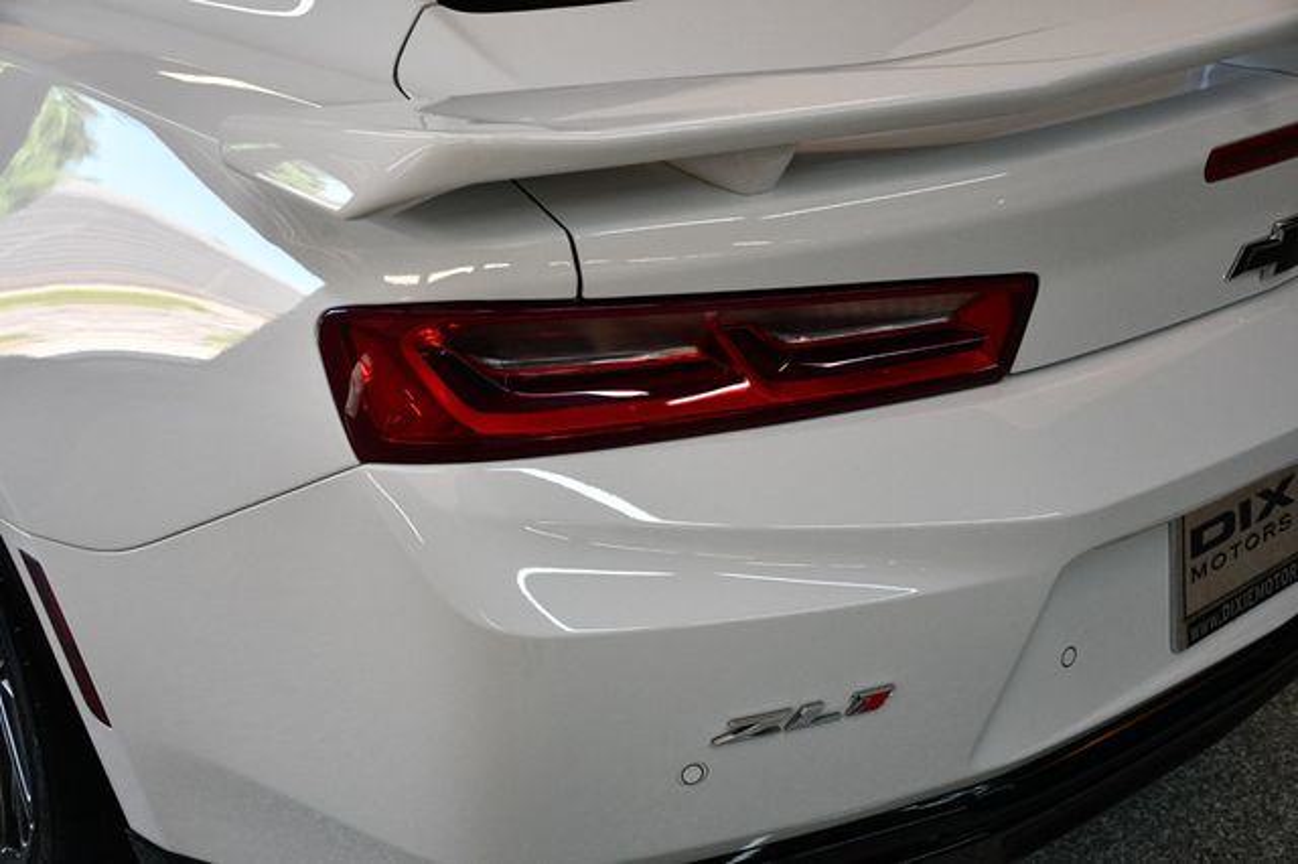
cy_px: 432
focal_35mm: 45
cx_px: 649
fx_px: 1622
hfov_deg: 43.6
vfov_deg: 29.8
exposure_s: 1/200
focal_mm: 30
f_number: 4
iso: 800
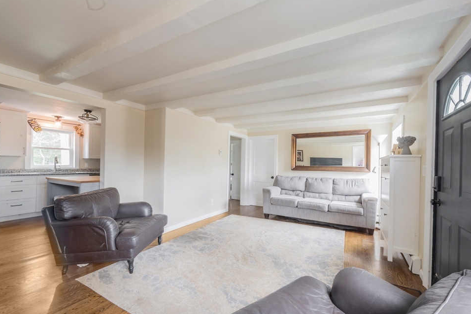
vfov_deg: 77.2
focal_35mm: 15
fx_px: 196
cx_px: 246
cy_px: 165
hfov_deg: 100.3
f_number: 16
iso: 100
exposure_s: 2.5
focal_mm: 14
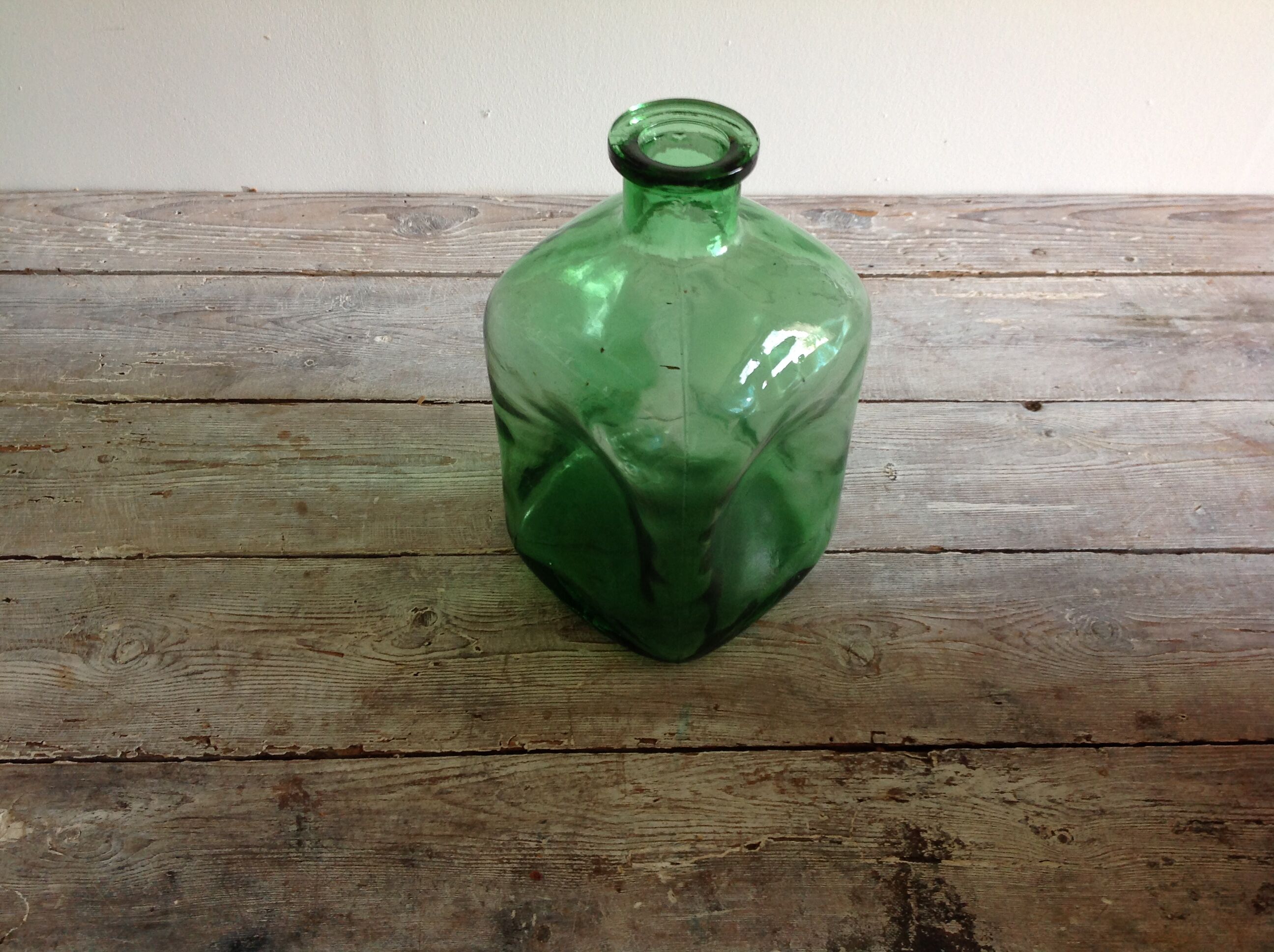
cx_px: 637
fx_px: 1286
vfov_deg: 40.6
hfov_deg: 52.7
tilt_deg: -46.7
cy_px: 476
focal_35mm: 35
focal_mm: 4.28
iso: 64
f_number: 2.4
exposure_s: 1/15
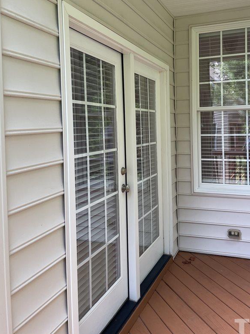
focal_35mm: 32
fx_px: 308
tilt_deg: -1.9
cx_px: 151
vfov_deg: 56.4
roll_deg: +1.4
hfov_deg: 43.9
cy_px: 134
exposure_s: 1/151
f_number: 1.6
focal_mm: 4.2
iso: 32
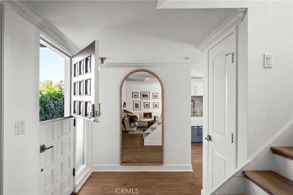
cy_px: 98
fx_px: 171
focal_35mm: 21
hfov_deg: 81.2
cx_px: 146
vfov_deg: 59.5
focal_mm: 21
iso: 100
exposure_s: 1/4
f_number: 8
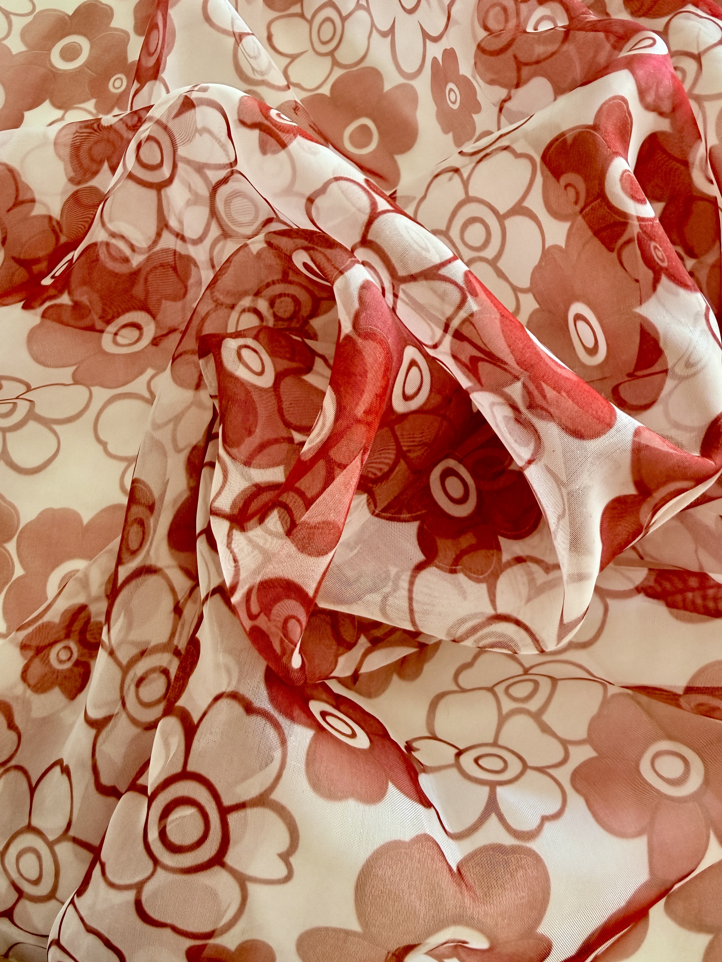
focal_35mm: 25
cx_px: 356
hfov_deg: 54.9
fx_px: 695
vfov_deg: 69.4
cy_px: 464
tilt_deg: -71.3
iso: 320
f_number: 2.2
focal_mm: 2.22
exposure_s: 1/99
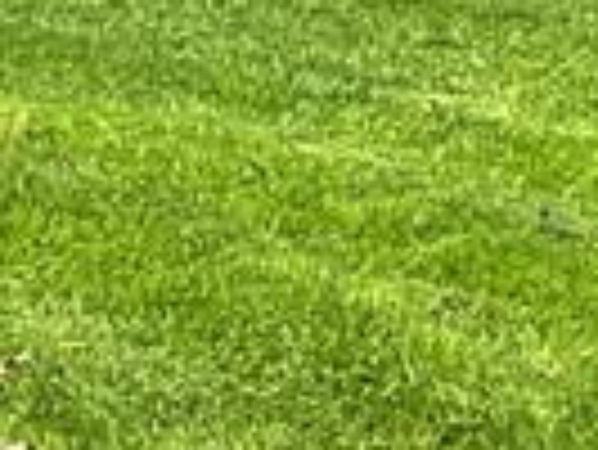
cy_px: -878
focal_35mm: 223
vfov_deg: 6.2
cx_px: -1223
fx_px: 3856
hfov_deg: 7.7
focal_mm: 3
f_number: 1.8
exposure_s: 1/749
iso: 16
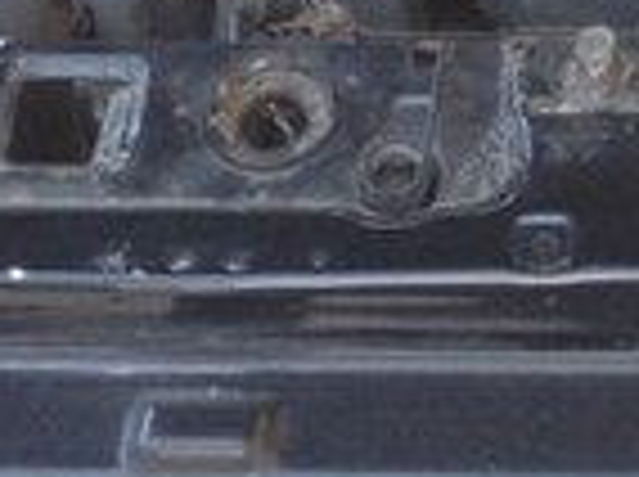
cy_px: -574
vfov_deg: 8.5
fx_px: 3004
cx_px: 648
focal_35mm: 163
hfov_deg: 12.0
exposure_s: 1/120
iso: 80
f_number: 2.4
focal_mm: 4.28
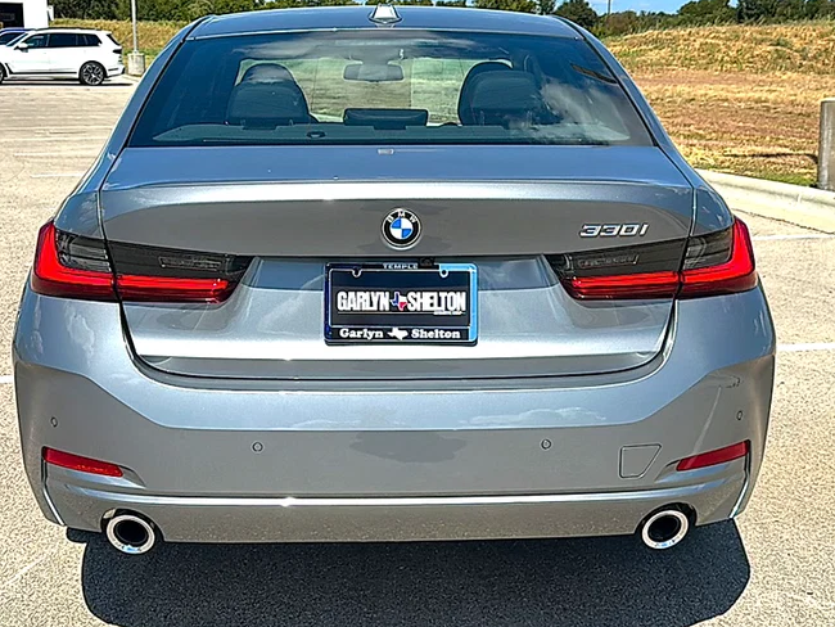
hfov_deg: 44.8
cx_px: 393
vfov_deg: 34.4
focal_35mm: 42
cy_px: 300
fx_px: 1013
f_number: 1.78
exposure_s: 1/6667
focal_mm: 6.86
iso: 80
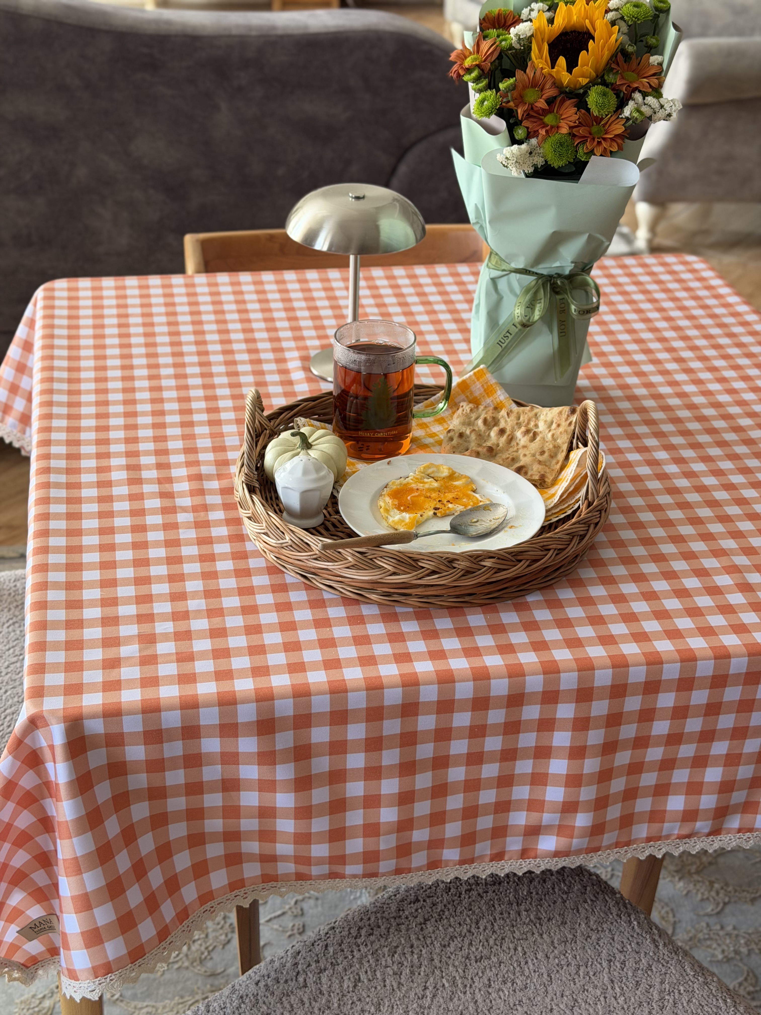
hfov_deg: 30.3
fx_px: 1407
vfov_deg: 39.7
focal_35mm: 48
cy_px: 508
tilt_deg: -29.8
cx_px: 380
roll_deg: -2.2
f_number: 1.78
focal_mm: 6.76
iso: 80
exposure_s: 1/50
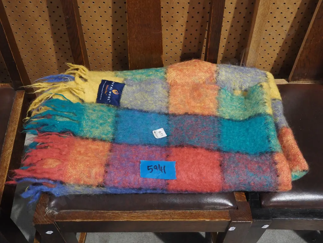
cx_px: 162
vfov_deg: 41.8
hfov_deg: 54.0
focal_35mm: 34
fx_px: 317
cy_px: 122
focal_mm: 17
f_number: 5.6
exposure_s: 1/40
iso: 1600
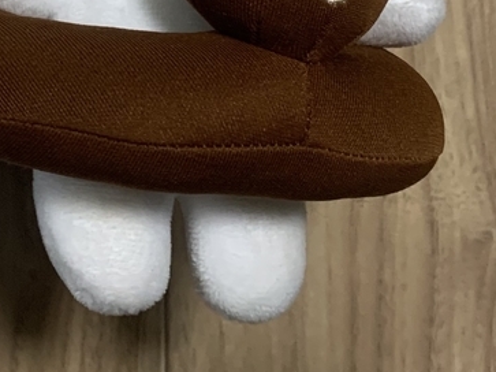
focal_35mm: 86
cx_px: -59
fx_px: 1232
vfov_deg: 15.8
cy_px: -175
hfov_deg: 21.5
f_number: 1.8
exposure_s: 1/60
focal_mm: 4.25
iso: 125
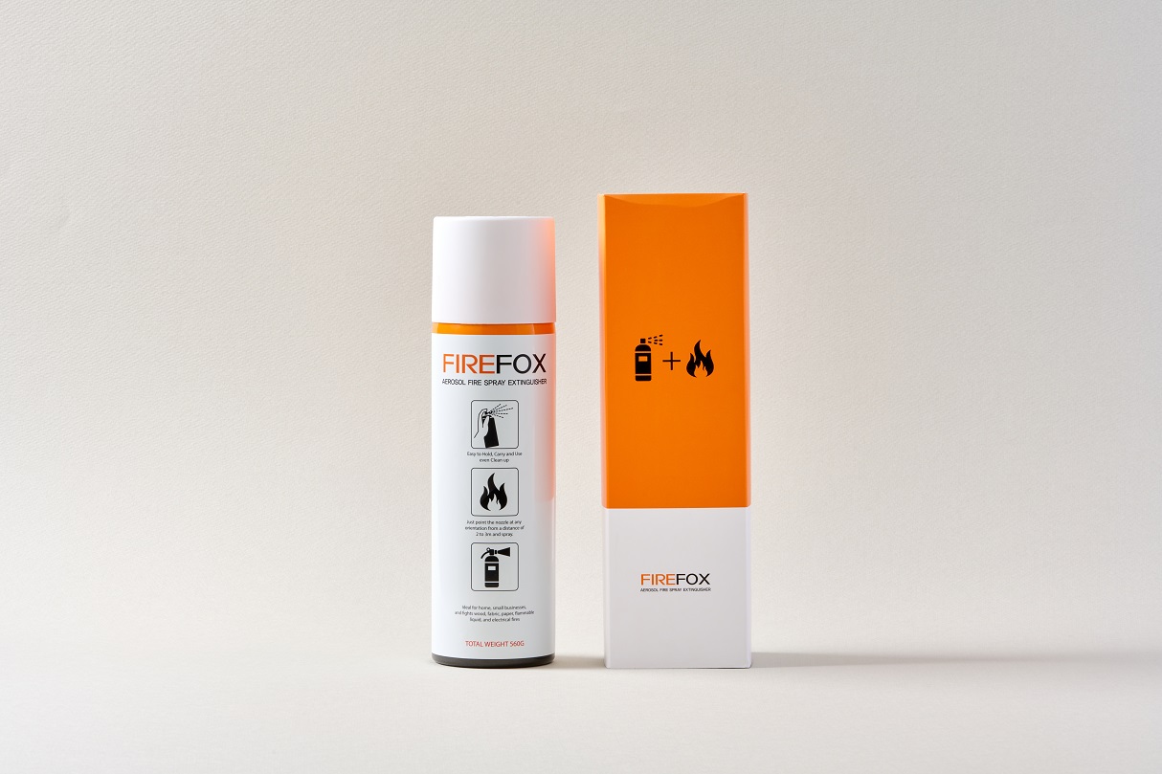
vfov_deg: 13.0
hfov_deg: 19.5
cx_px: 581
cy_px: 387
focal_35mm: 105
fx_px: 3388
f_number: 29
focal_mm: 105
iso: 160
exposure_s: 1/100
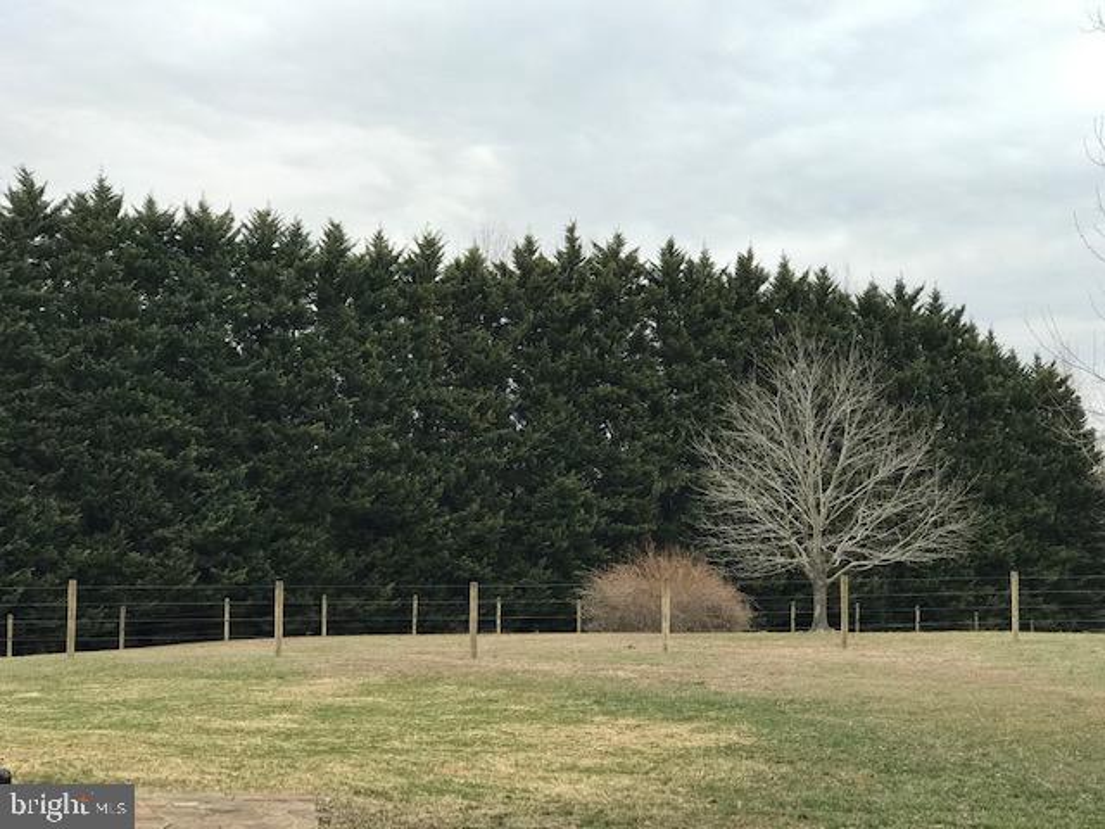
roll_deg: -0.5
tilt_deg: +4.5
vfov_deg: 25.7
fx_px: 1820
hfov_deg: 33.8
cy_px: 414
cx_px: 552
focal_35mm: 57
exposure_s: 1/93
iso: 64
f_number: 2.8
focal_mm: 6.6
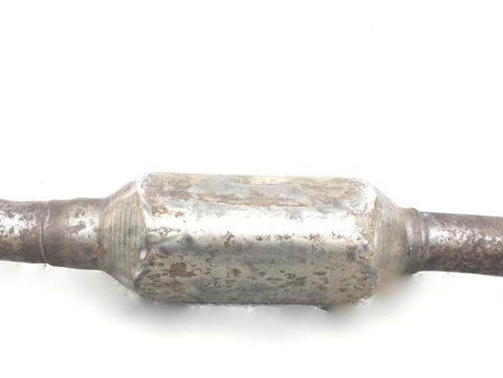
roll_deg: -1.9
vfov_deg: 40.7
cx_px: 252
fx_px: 509
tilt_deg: -29.4
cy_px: 211
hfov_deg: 52.6
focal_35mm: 35
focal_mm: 4.15
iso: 25
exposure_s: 1/174
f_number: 2.2
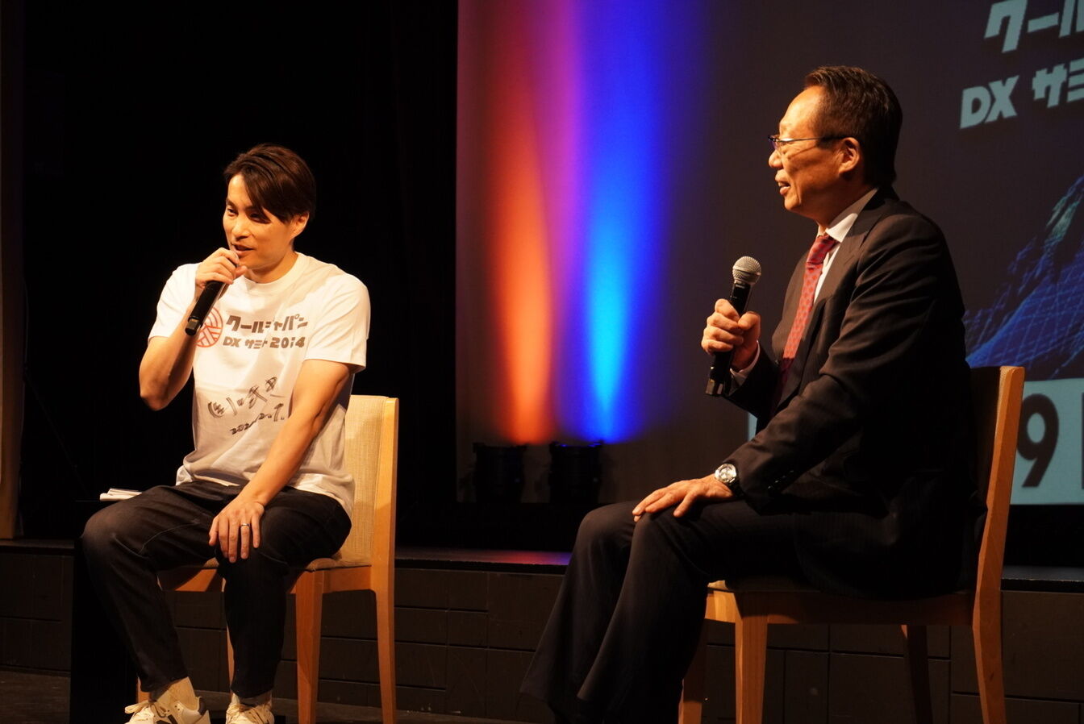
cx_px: 542
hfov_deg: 21.6
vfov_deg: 14.5
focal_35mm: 94
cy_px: 362
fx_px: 2847
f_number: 5.6
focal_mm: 63
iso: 1600
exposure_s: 1/100
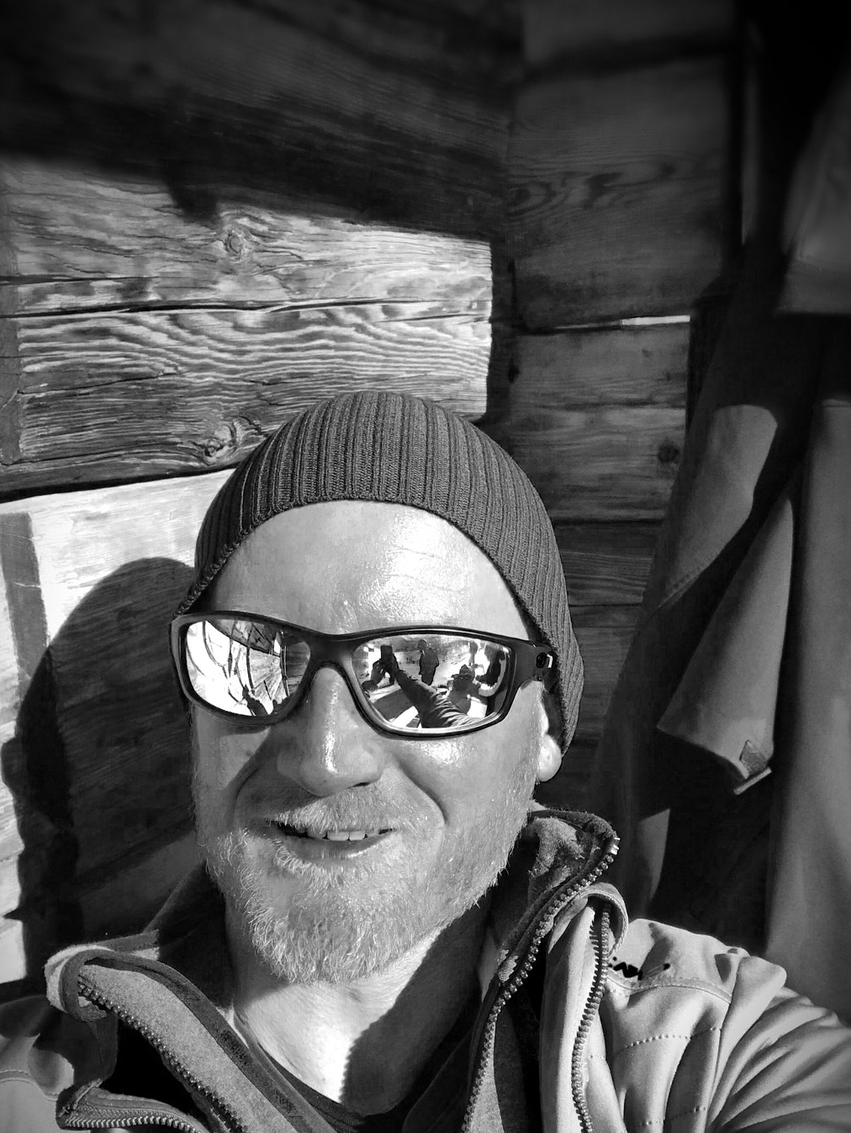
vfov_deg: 48.7
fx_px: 1244
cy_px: 663
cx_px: 399
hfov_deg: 37.7
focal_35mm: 38
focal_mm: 2.87
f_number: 2.2
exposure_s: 1/1242
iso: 25
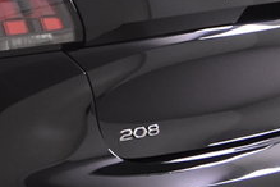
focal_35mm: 245
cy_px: 152
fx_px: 1905
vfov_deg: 5.6
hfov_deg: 8.0
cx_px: -289
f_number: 4.5
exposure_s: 1/80
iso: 1600
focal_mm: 28
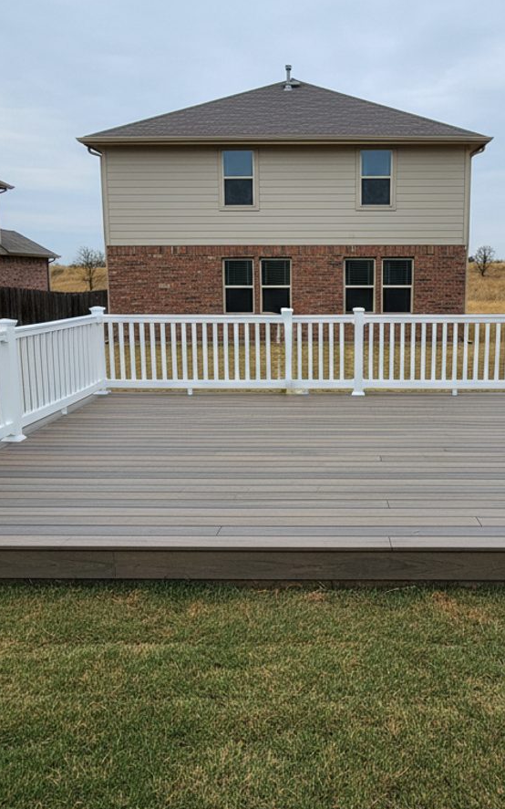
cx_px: 324
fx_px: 727
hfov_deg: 38.0
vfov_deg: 58.2
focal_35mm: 33
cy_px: 401
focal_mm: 6.4
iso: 1397
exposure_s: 1/935
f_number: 1.8
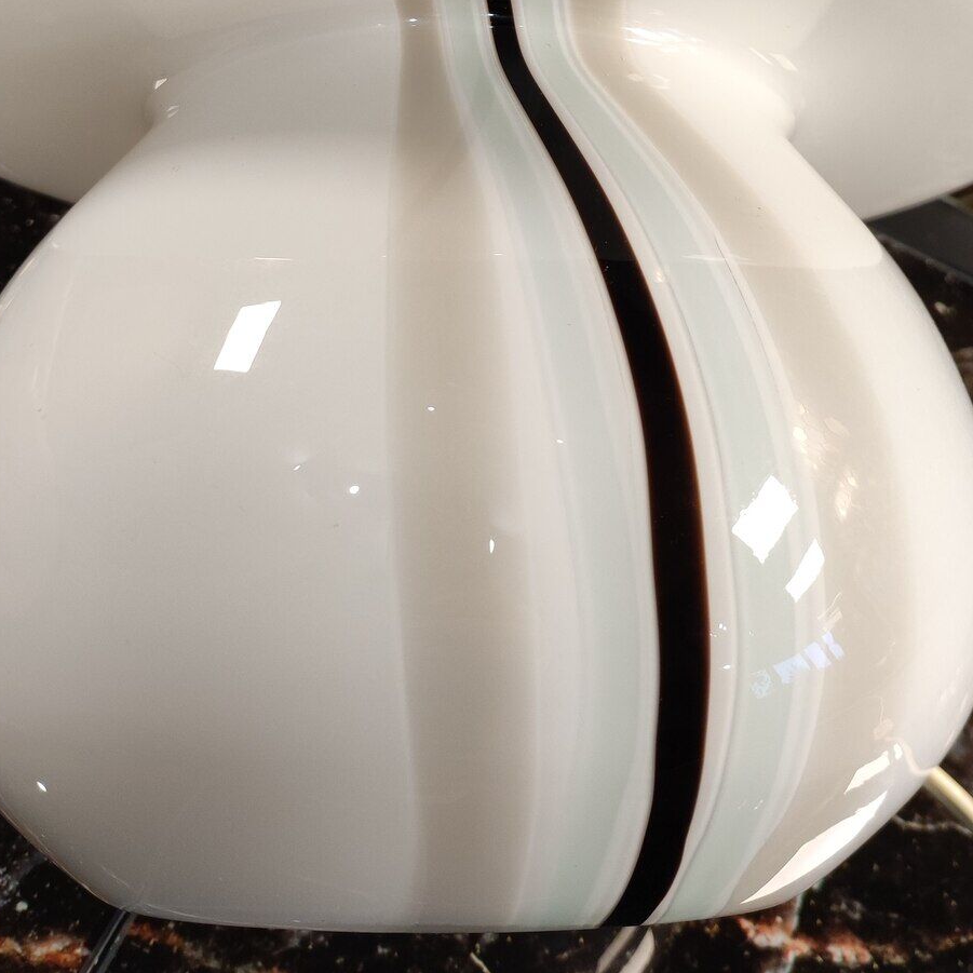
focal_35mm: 49
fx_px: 1558
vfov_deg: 32.1
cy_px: 15
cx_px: 589
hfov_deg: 34.5
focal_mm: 4.7
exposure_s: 1/100
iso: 503
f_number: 1.79
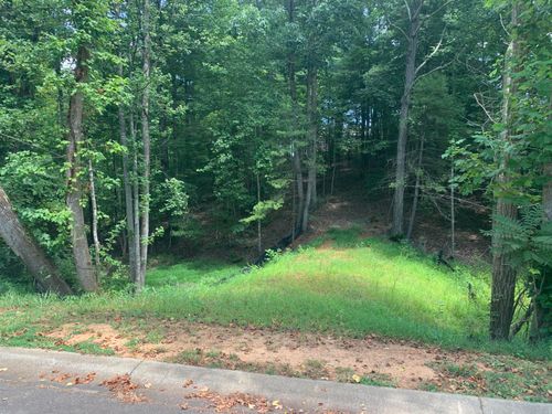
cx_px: 276
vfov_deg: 53.1
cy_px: 207
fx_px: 415
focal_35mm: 26
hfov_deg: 67.3
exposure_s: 1/219
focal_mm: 4.25
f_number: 1.8
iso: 25
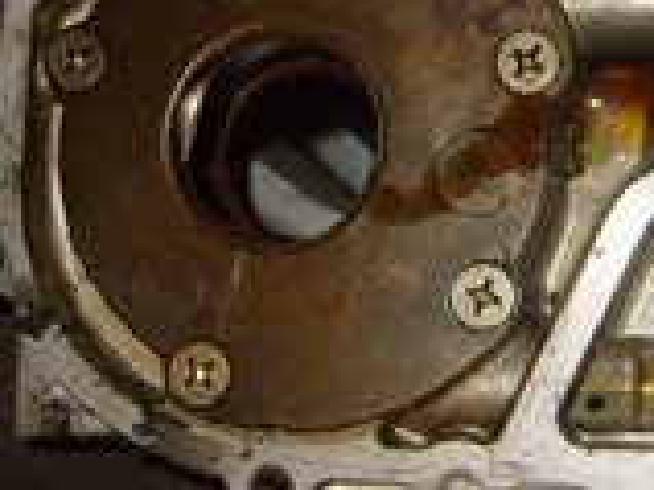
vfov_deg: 16.7
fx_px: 1661
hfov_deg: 22.1
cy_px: 152
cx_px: 494
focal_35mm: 88
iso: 100
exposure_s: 1/30
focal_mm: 7.4
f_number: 2.8
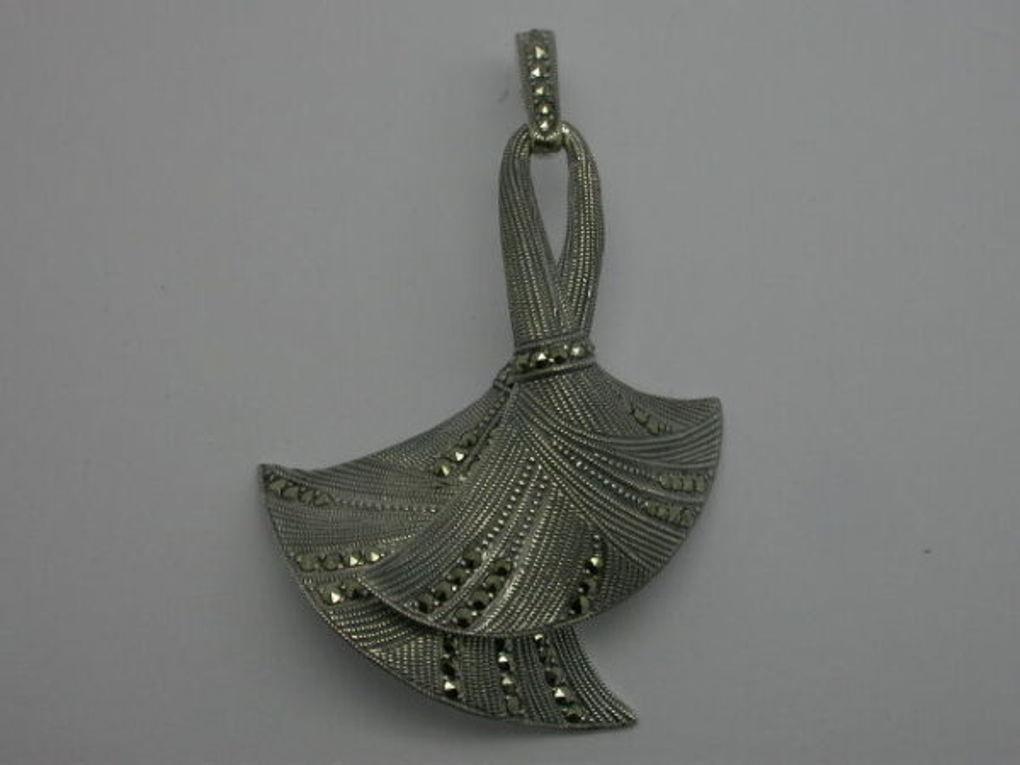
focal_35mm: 85
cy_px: 382
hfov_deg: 23.0
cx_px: 510
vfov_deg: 17.4
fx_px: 2505
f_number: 8.3
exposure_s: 1/42.5
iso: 100
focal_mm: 17.7
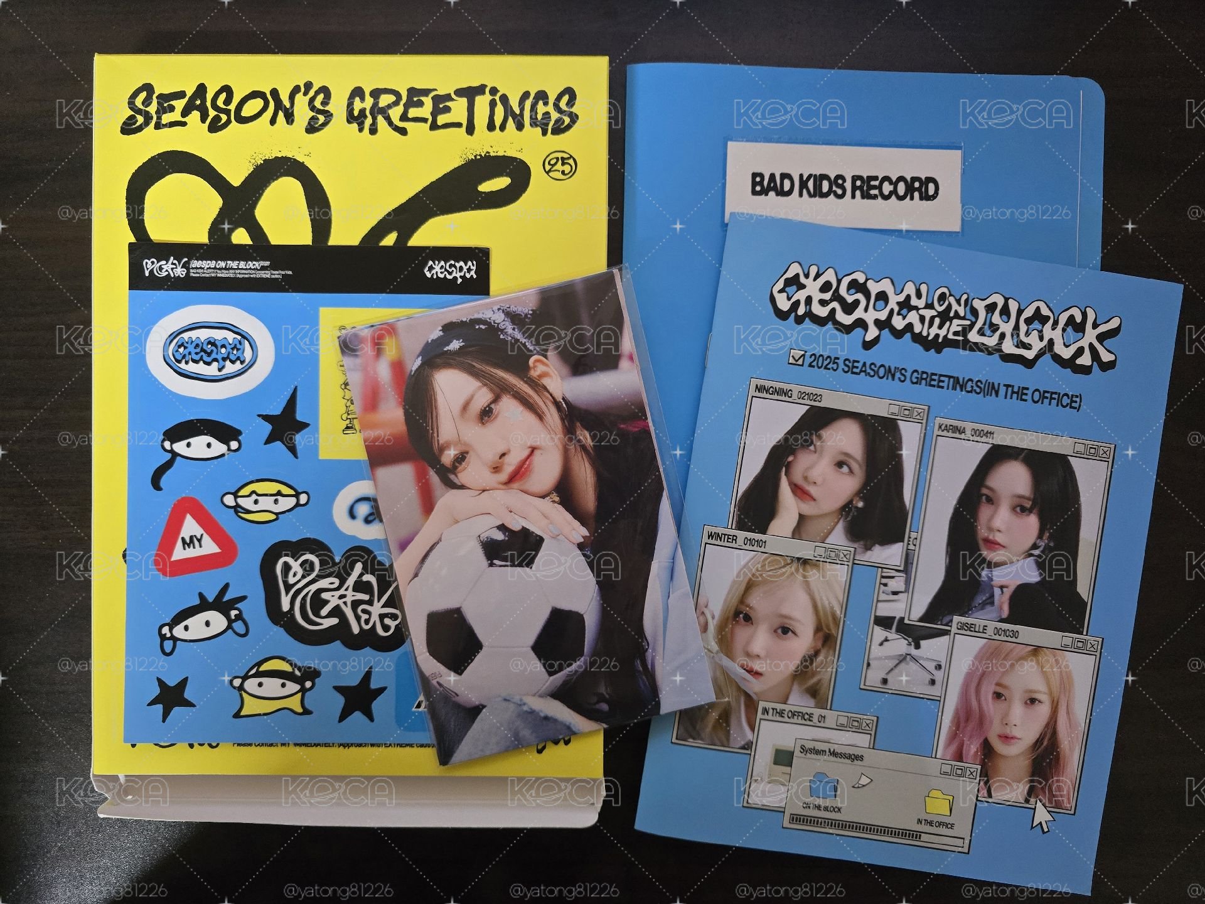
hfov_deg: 73.9
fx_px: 801
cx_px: 602
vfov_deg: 58.9
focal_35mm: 23
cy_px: 452
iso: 1250
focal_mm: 6.3
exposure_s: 1/60.2
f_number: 1.7
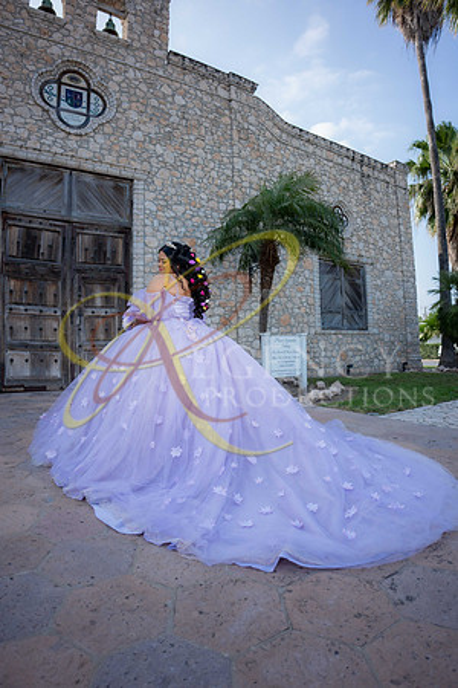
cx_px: 229
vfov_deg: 84.0
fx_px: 382
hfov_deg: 61.9
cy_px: 344
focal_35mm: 20
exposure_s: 1/800
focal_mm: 20
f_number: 2.8
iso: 125
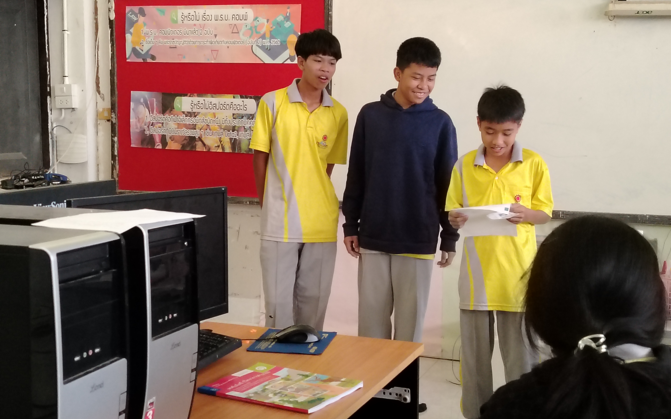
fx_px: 933
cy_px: 213
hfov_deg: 39.6
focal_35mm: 51
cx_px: 336
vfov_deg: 25.3
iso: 3244
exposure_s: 1/100
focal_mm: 5.25
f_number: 1.75
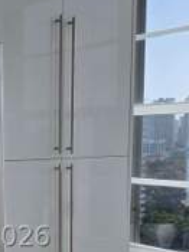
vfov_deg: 22.6
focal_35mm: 84
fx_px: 612
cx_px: 16
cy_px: 236
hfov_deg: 17.3
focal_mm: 6.3
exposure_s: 1/2016
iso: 80
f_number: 1.7
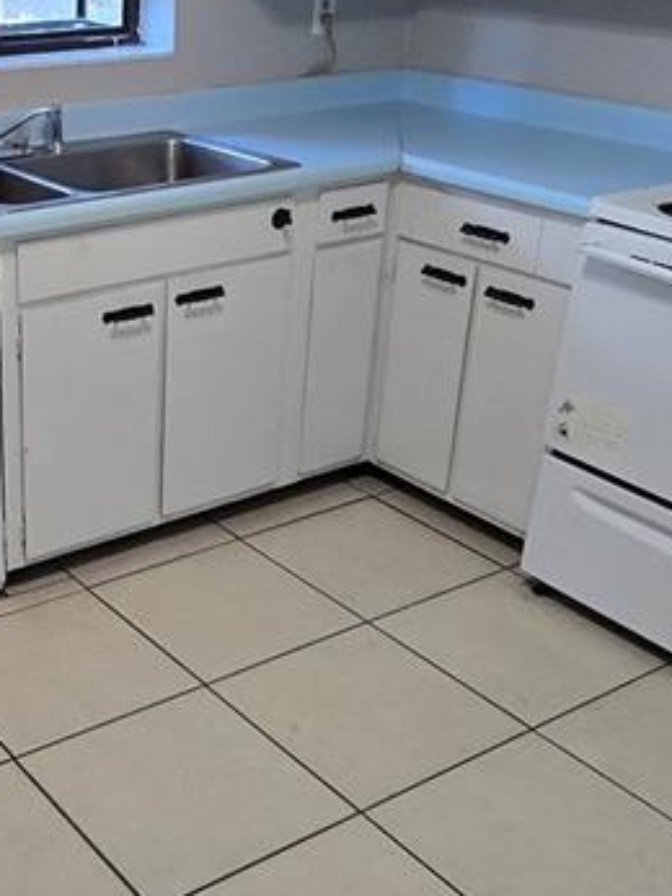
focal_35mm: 45
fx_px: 1165
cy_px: 444
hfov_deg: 30.6
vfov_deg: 42.1
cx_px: 54
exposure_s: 1/60
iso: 320
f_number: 2.2
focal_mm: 2.2
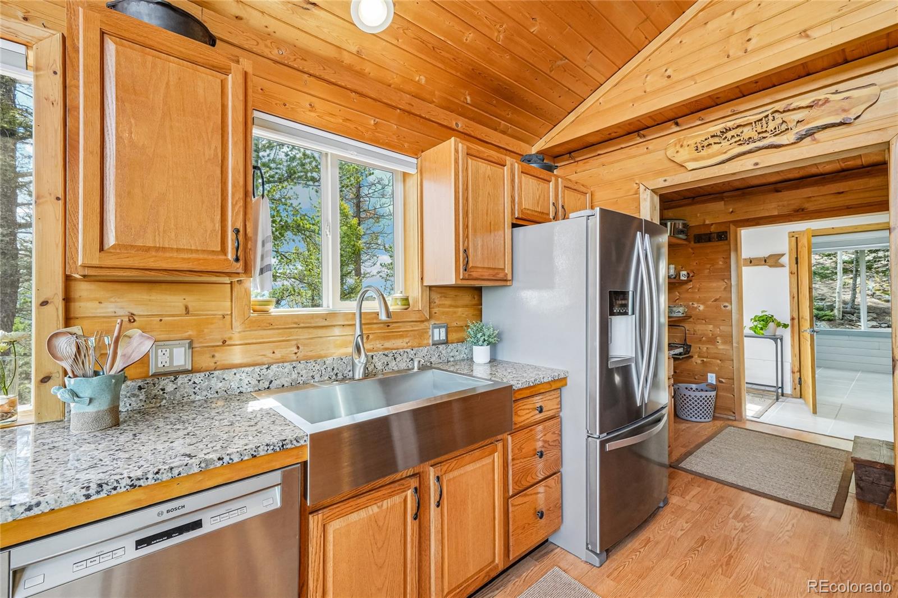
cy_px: 299
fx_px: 374
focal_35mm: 15
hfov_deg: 100.4
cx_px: 449
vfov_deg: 77.3
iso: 800
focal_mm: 10
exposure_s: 1/30
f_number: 8
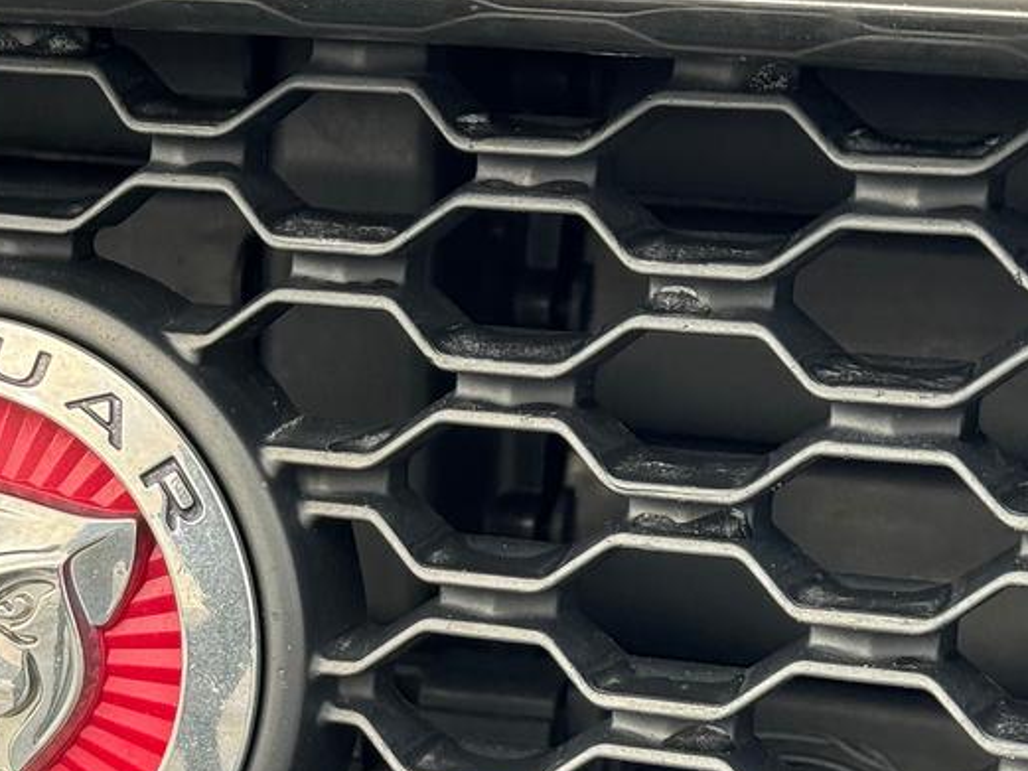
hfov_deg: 16.4
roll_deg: -0.1
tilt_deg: -16.6
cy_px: 607
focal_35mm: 118
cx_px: 4
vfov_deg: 12.5
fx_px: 3505
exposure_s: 1/377
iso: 64
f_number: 1.78
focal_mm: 6.76
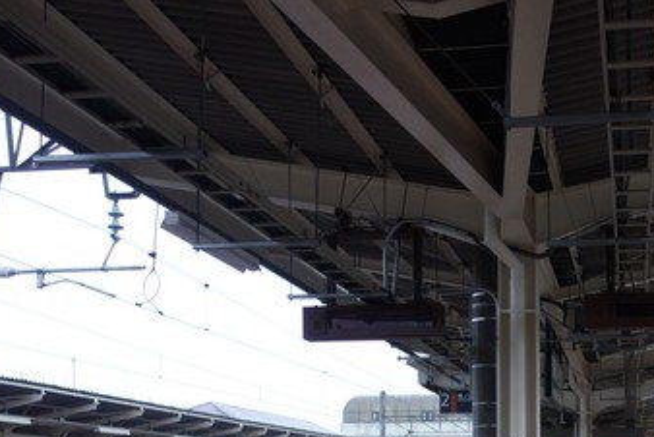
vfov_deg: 24.7
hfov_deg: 36.4
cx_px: 505
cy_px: 411
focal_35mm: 53
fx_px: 964
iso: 320
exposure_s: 1/125
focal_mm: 10.4
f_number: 1.8
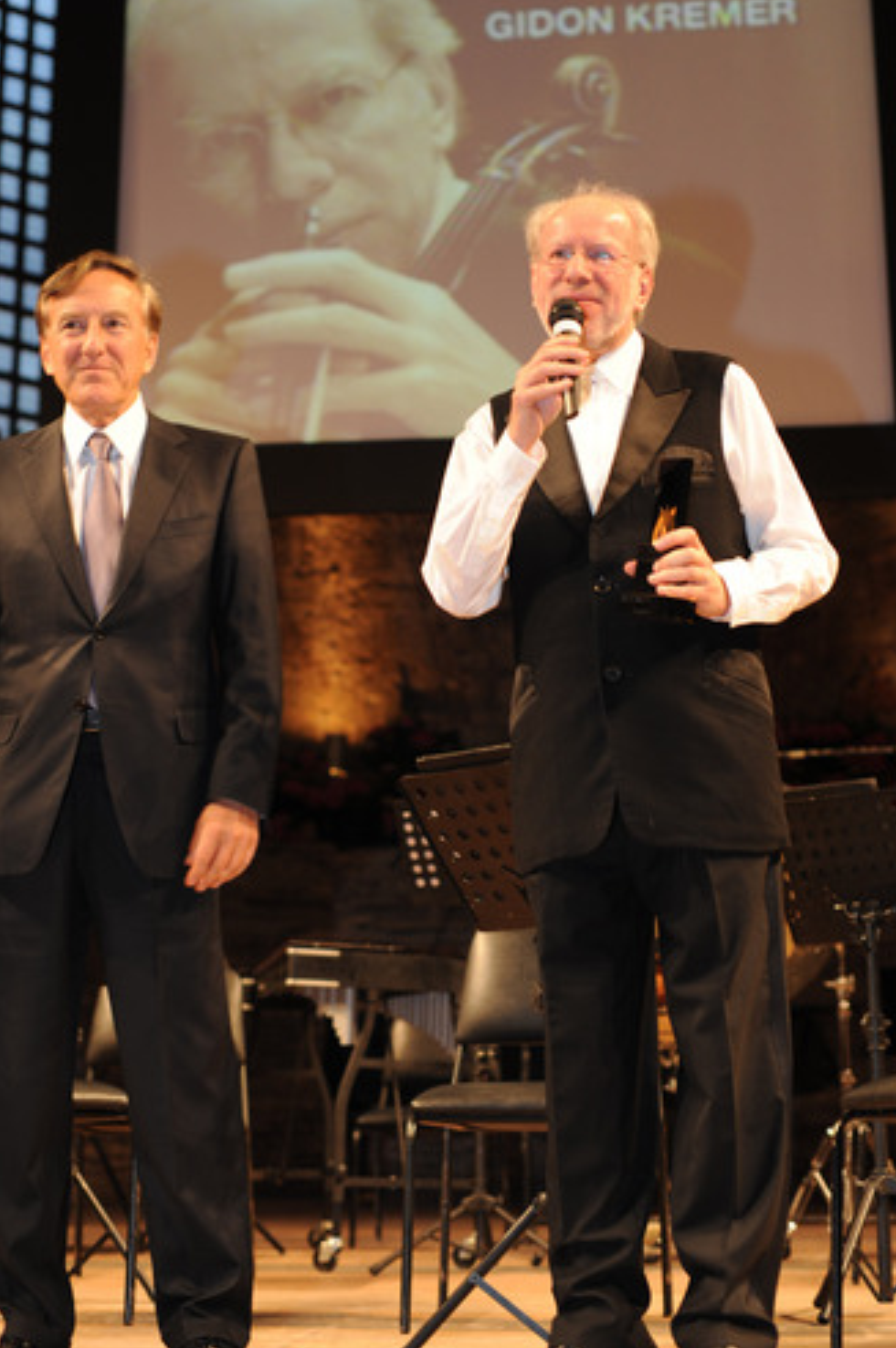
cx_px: 456
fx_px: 2282
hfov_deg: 22.2
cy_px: 529
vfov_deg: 32.8
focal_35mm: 61
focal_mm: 50
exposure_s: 1/50
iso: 400
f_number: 2.8
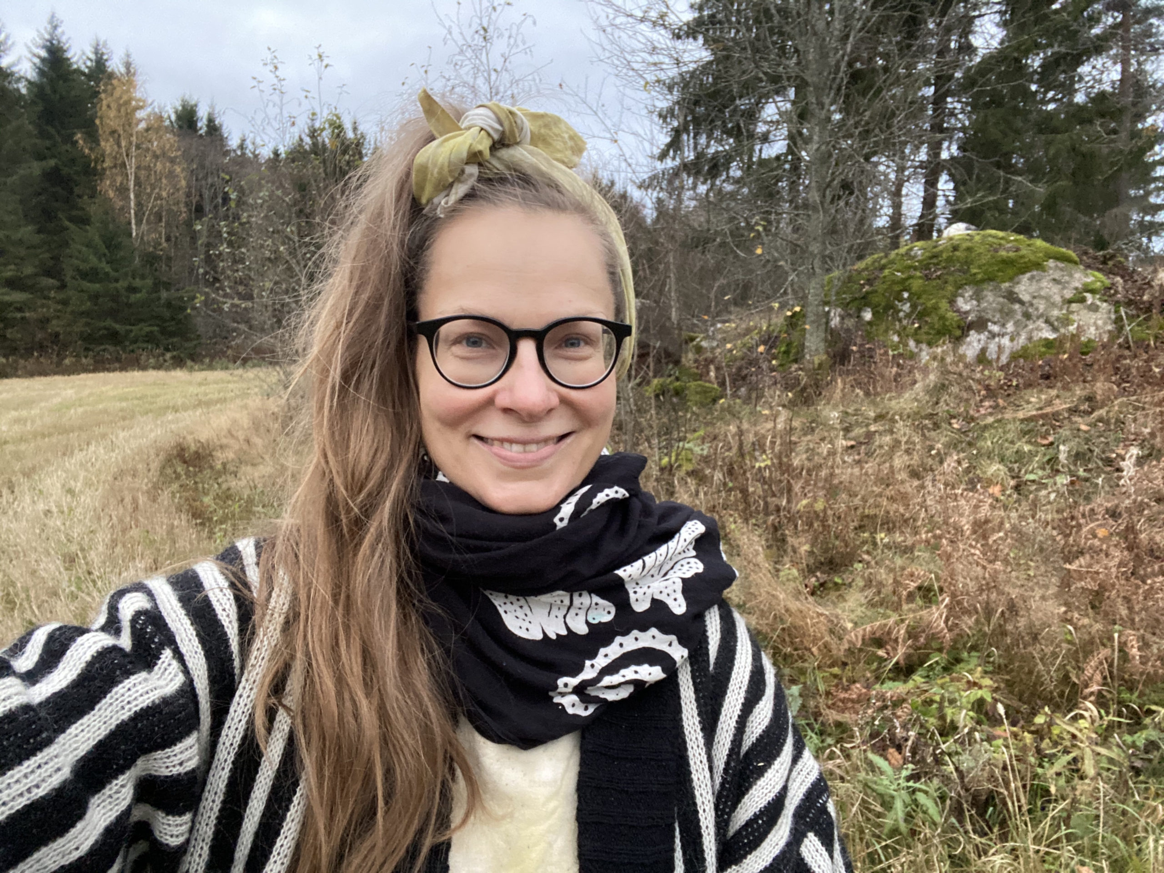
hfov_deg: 73.9
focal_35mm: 23
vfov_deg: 58.9
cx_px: 582
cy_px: 436
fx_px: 773
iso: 400
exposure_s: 1/40
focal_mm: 2.71
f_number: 2.2
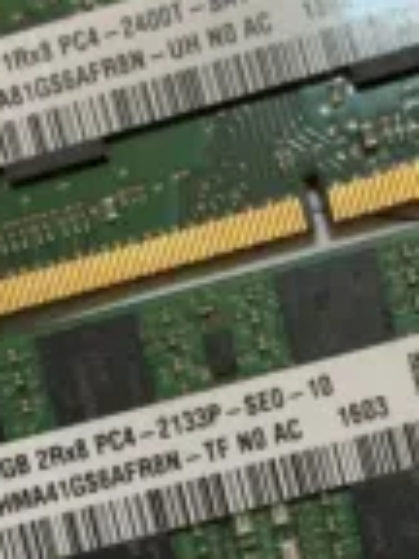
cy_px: 489
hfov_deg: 20.3
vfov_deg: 26.3
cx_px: 291
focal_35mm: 72
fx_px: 1162
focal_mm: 4.25
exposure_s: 1/25
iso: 400
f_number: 1.8
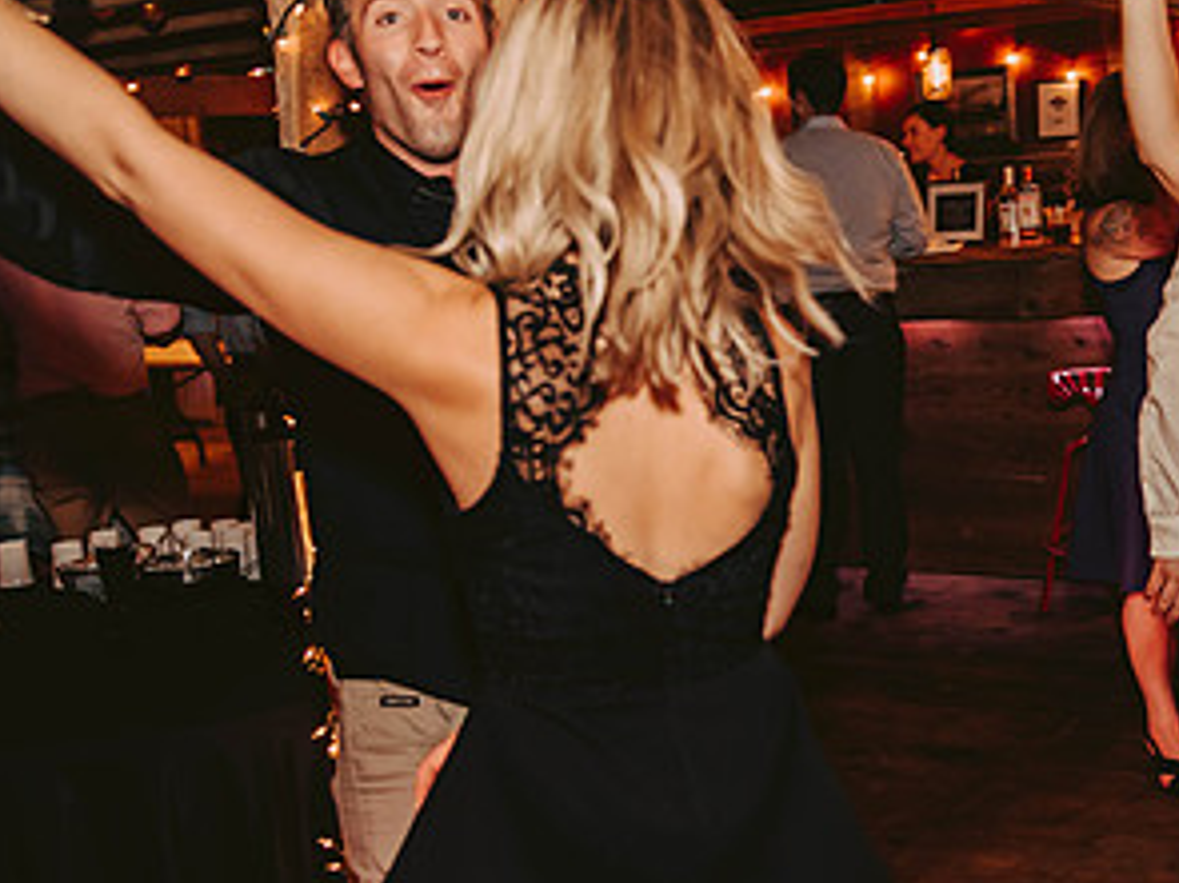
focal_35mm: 53
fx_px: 1804
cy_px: 457
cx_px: 831
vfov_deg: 27.5
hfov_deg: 35.6
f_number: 2.8
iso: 1250
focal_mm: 28
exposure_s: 1/125
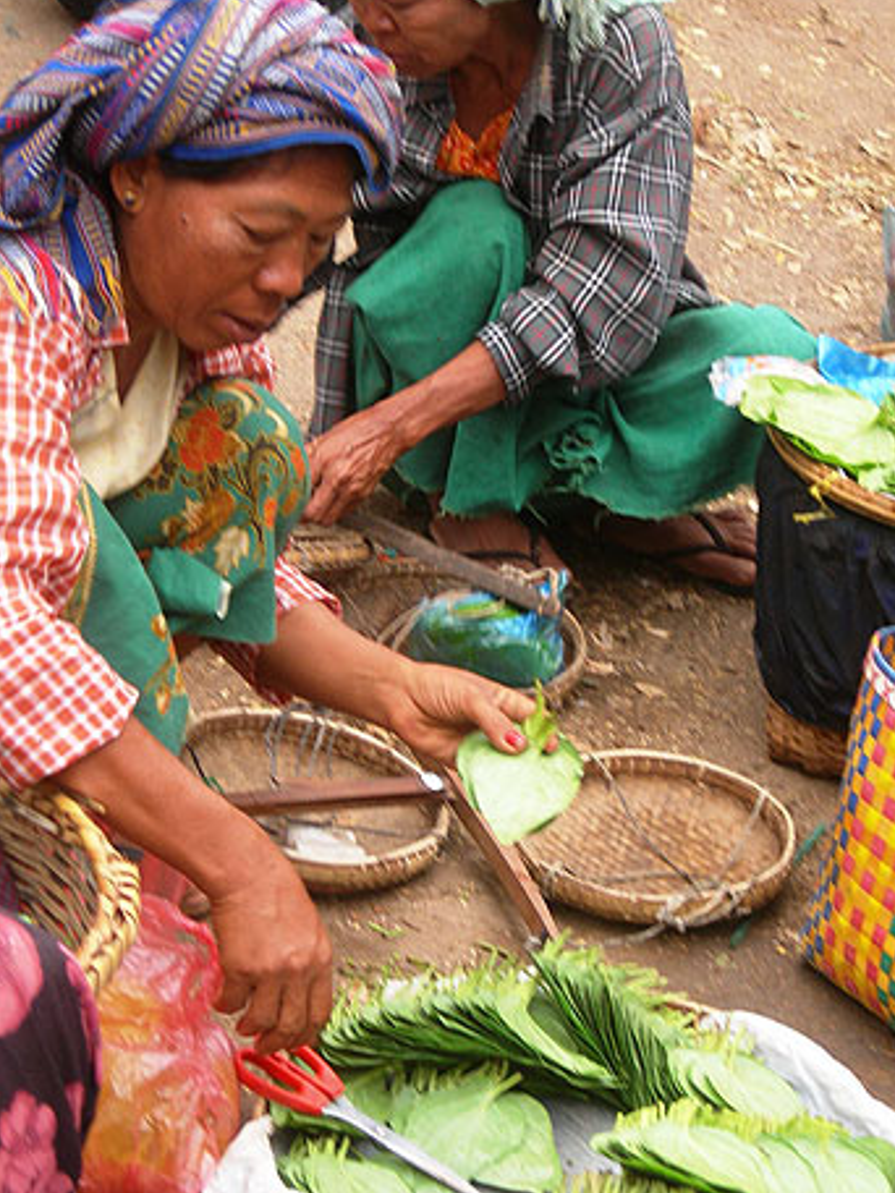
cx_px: 466
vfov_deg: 18.7
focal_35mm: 105
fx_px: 3620
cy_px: 620
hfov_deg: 14.1
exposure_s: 1/69.3
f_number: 4.3
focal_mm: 19.1
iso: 50
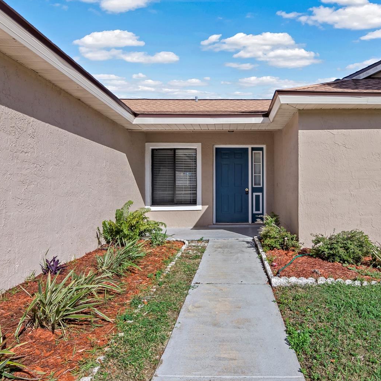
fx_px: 270
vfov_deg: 70.5
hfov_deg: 69.3
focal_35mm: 22
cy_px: 190
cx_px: 239
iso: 200
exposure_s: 1/400
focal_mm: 11
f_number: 9
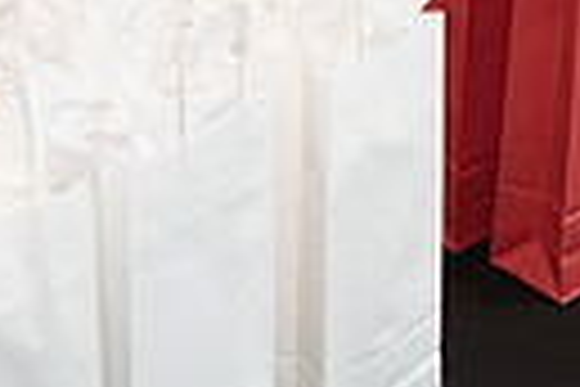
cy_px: -220
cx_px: 58
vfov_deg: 11.4
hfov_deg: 17.7
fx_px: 1837
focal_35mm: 114
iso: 500
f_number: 4.5
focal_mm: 24
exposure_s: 1/125
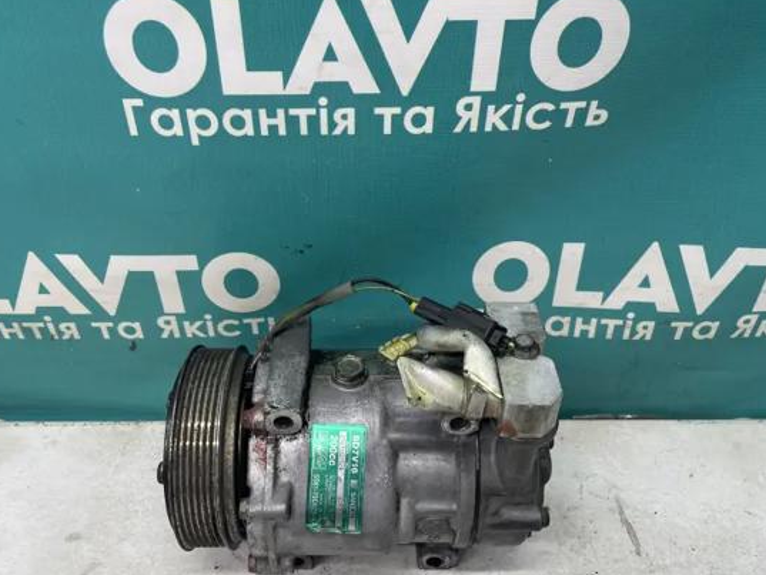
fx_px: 686
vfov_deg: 45.4
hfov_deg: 58.3
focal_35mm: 31
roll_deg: +0.3
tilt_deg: -36.3
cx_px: 369
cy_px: 305
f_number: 1.6
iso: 80
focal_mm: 4.2
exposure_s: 1/100
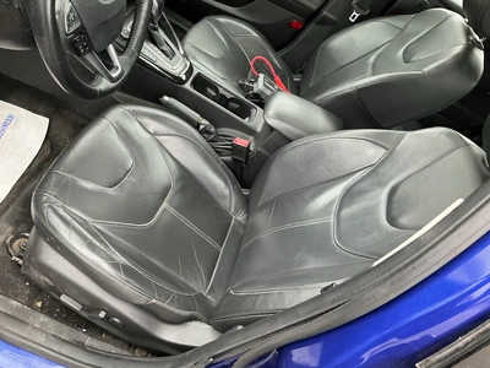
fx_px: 396
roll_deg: -39.9
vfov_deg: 49.7
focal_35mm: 28
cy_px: 184
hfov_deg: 63.4
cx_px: 245
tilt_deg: -41.9
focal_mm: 3
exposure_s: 1/60
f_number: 1.8
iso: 200
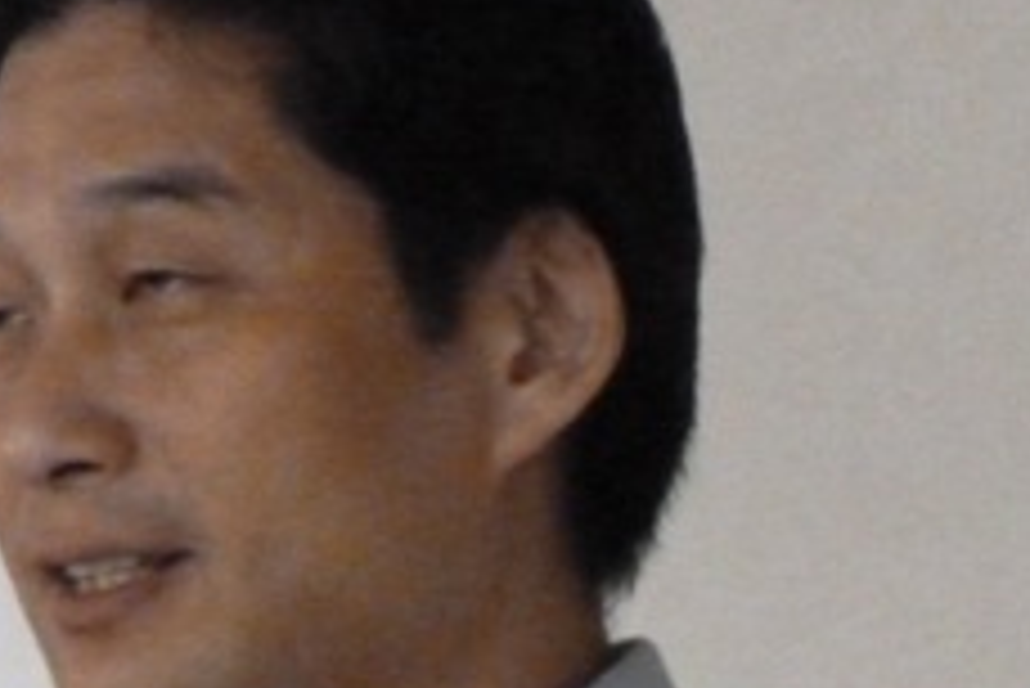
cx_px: -2
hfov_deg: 2.3
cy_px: 791
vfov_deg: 1.5
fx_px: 25994
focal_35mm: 908
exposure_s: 1/30
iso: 1600
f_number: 4.9
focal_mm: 49.2
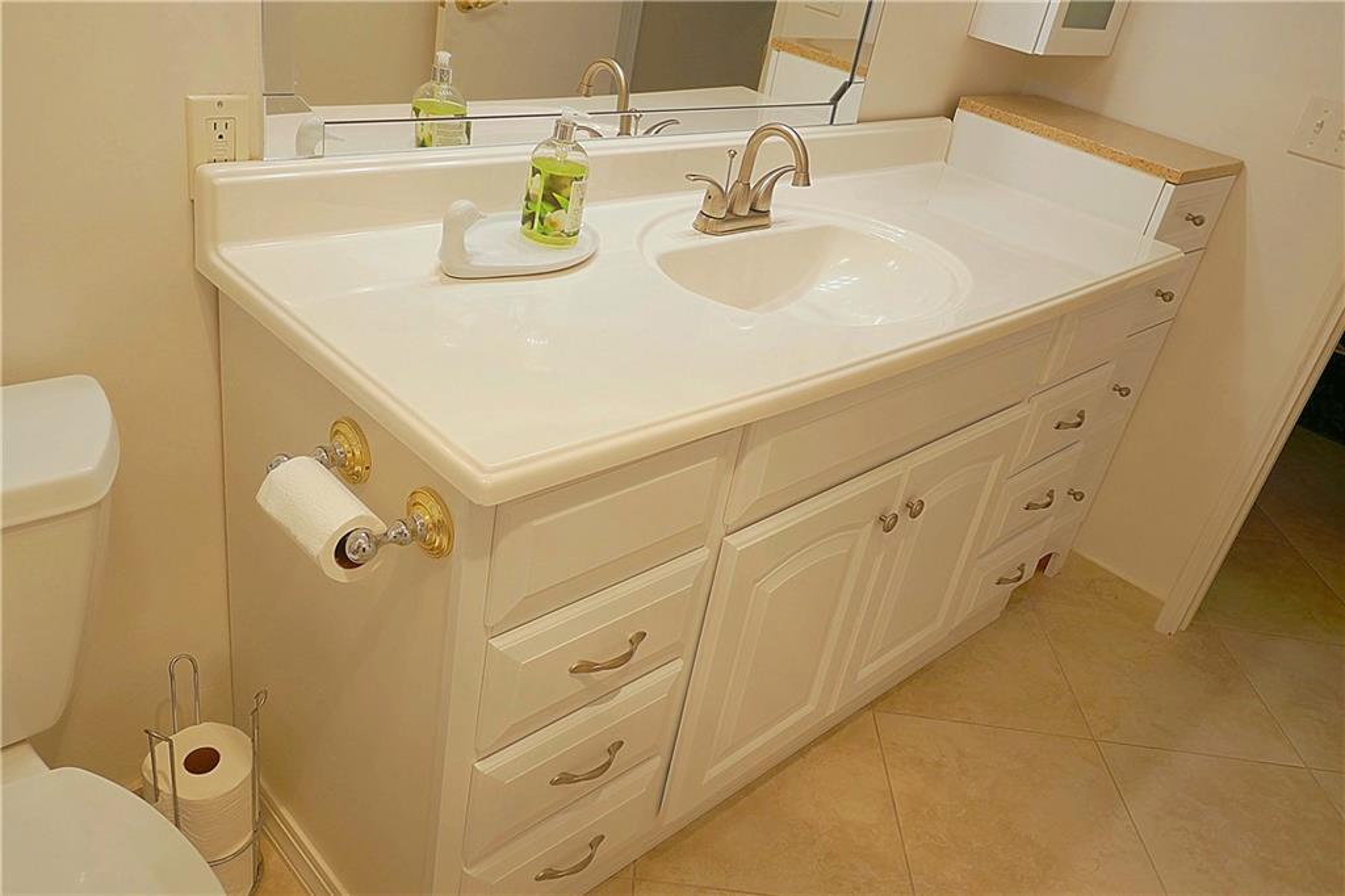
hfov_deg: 65.5
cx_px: 672
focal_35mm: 28
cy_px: 448
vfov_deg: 46.4
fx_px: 1046
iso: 125
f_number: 3
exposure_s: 1/125
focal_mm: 10.2
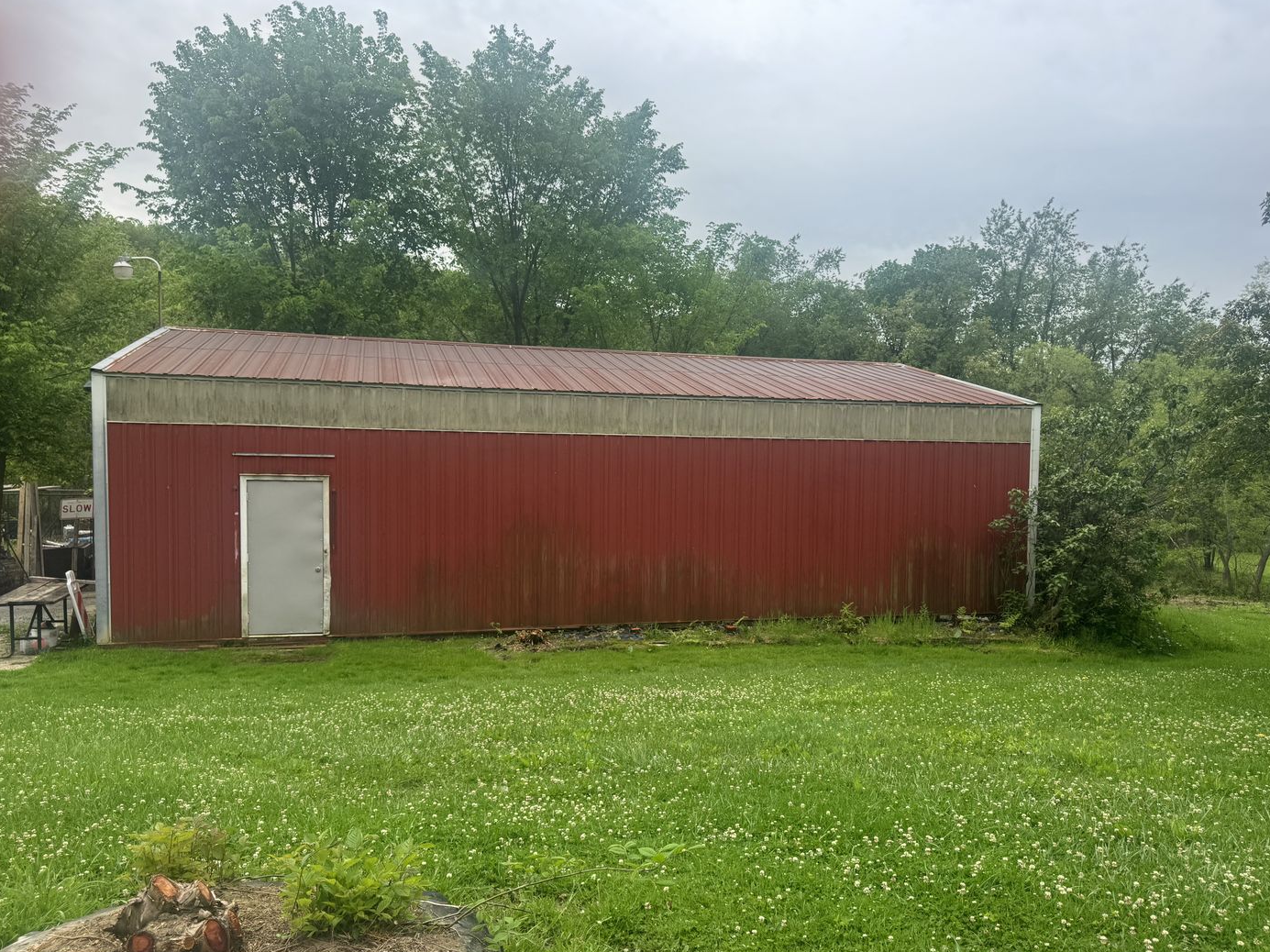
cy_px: 508
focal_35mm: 26
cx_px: 656
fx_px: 954
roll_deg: -1.4
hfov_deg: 67.3
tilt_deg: -4.3
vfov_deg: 53.0
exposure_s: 1/2415
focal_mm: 6.76
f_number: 1.78
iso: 80
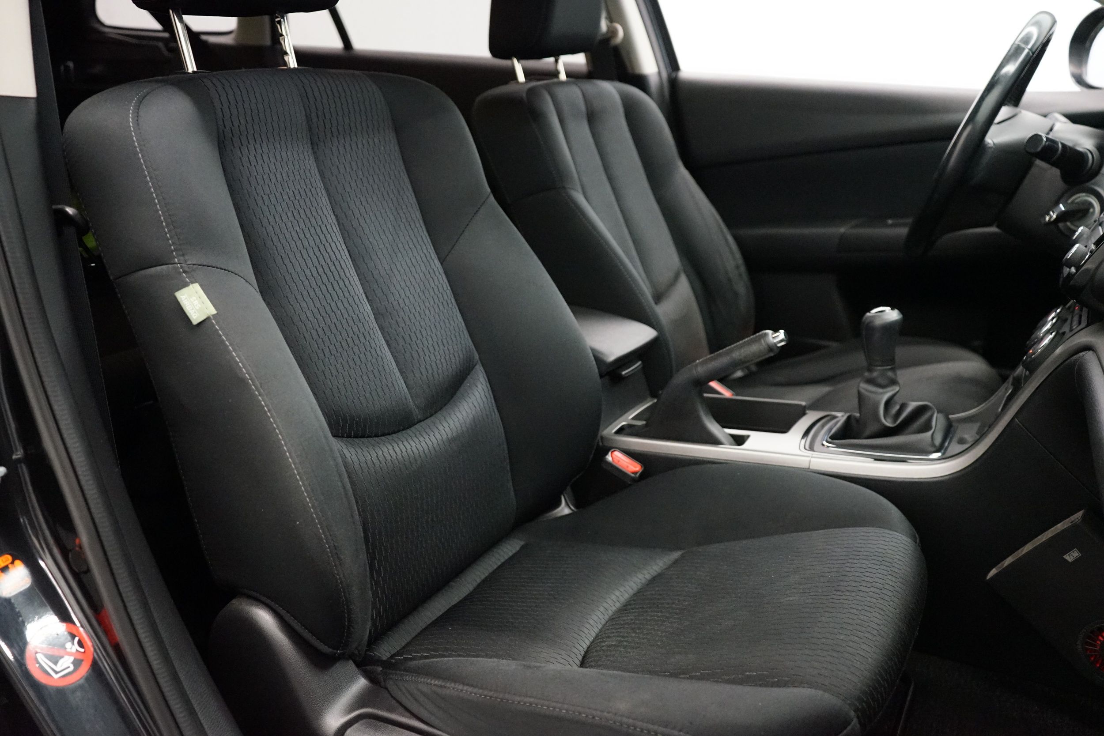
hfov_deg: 58.7
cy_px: 368
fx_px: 981
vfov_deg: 41.1
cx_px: 552
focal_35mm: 32
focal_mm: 32
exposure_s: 1/125
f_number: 4
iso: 6400
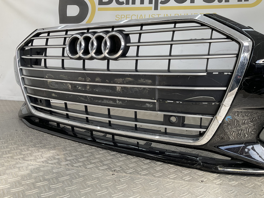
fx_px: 221
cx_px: 132
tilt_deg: -8.2
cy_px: 99
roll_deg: -3.0
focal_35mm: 29
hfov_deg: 61.7
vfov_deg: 48.2
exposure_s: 1/165
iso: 16
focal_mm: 3
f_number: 1.8
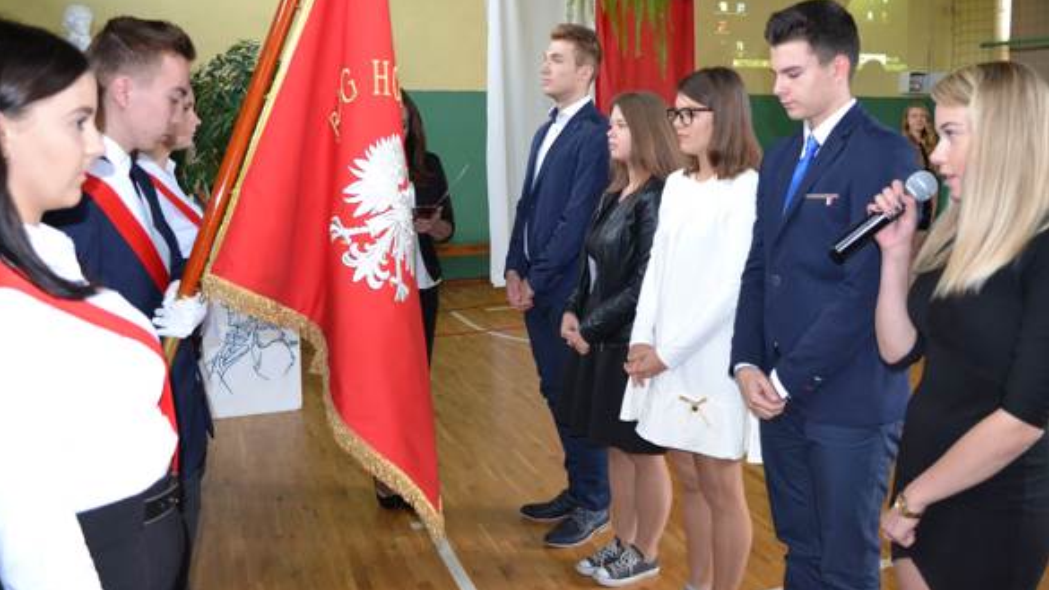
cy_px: 237
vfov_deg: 40.0
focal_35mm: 29
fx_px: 807
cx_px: 527
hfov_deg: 66.1
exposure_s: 1/60
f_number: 3.5
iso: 1800
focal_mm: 18
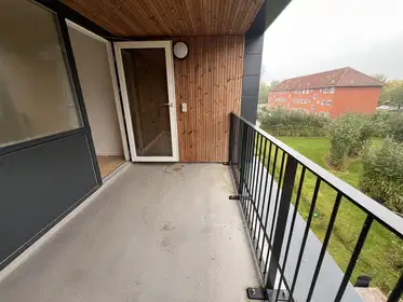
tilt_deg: -18.3
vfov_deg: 89.9
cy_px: 151
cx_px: 202
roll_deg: +0.5
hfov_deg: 106.2
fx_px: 151
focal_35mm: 13
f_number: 1.8
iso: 125
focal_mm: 1.57
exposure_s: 1/99
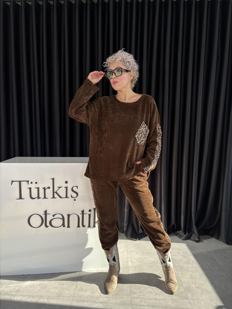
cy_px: 154
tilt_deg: -4.6
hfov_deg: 53.1
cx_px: 116
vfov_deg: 67.3
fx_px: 232
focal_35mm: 26
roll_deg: -0.6
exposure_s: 1/95
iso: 125
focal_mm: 5.96
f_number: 1.6
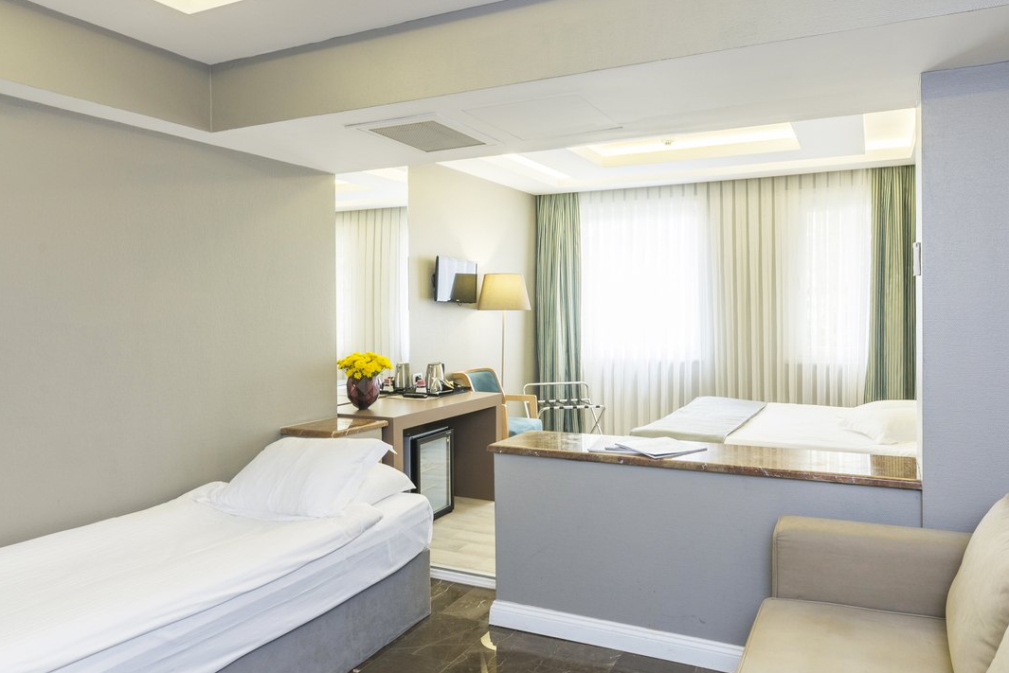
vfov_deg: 53.2
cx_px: 571
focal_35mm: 24
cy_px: 333
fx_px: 673
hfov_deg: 73.4
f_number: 11
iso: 100
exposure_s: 1.3
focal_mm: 17
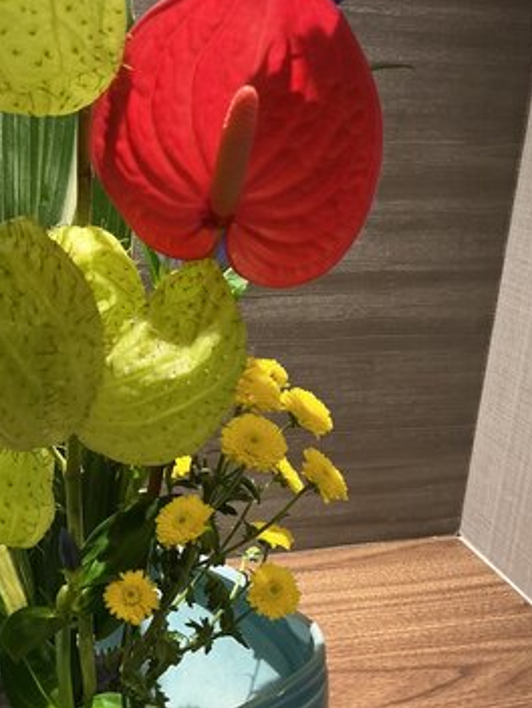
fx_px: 900
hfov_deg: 32.4
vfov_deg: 42.8
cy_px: 312
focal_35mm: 44
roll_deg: -2.7
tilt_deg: -16.6
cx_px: 141
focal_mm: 3
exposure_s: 1/50
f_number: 1.8
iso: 80
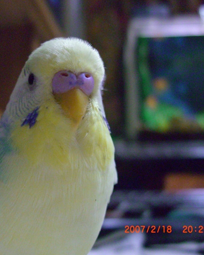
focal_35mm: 50
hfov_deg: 29.9
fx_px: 377
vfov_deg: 37.3
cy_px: 127
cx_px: 57
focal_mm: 7.9
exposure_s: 1/60
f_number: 2.8
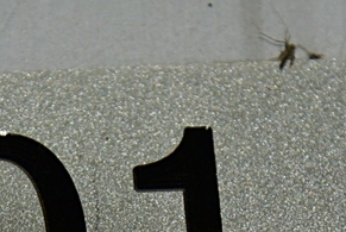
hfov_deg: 5.6
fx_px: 3552
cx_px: 139
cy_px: 316
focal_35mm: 369
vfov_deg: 3.7
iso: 1250
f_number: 4
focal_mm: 105
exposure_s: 1/60
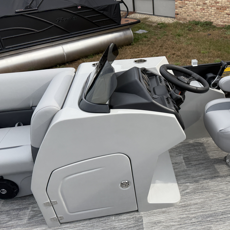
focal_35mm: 32
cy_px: 124
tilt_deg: -30.6
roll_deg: +2.2
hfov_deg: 49.2
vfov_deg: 51.1
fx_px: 241
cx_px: 171
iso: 80
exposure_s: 1/1653
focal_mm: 6.76
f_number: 1.78
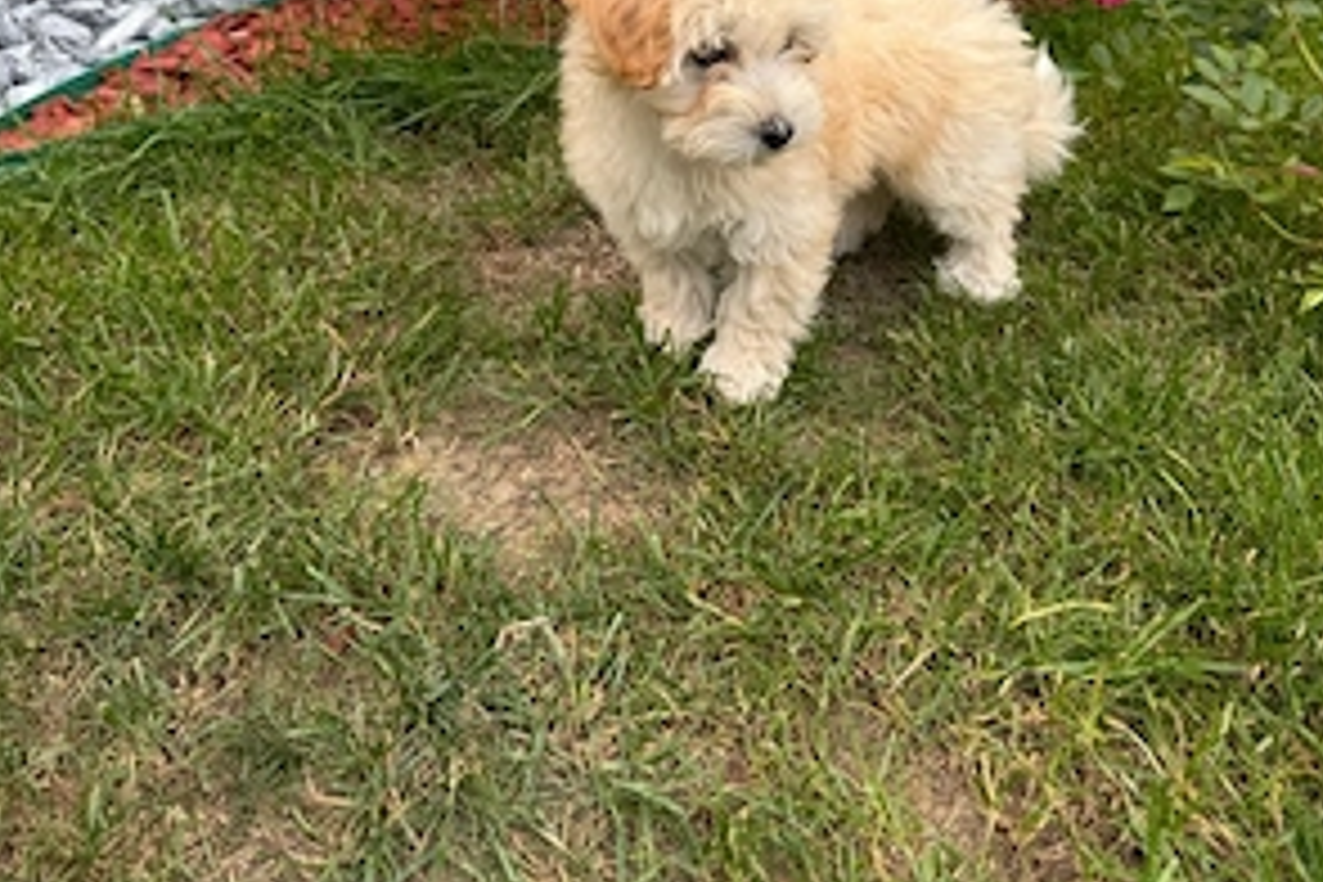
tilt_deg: -18.3
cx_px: 662
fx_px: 1249
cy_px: 86
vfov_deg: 36.4
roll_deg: +0.0
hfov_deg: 55.8
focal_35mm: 34
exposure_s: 1/121
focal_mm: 6.76
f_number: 1.78
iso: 64
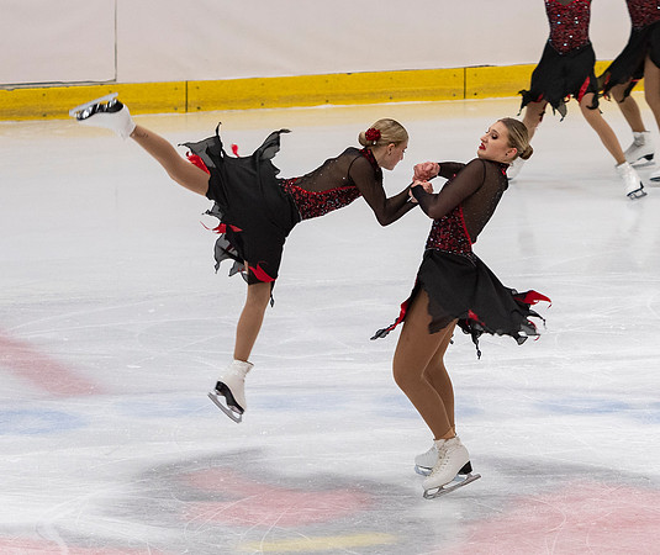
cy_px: 287
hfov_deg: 6.5
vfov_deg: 5.4
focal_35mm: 293
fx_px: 5832
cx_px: 361
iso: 800
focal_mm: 116
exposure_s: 1/320
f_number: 4
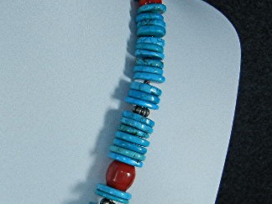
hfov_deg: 21.5
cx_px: 26
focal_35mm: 89
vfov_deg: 16.6
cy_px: 104
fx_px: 699
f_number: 3.8
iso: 160
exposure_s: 1/51.6
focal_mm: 8.1
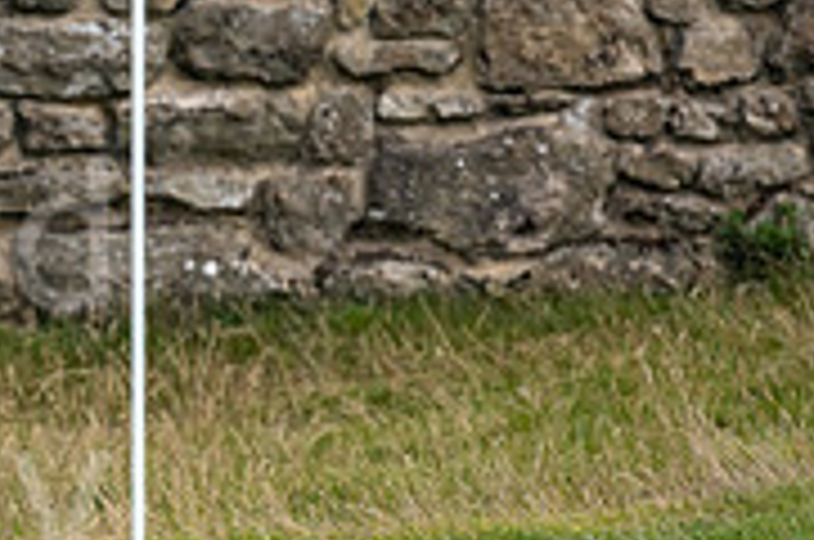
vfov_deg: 1.4
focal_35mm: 963
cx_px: -463
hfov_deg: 2.1
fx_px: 21736
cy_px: 277
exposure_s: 1/640
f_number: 5
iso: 250
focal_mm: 300
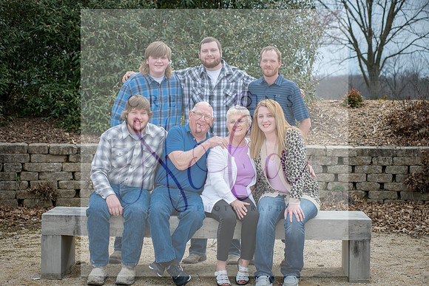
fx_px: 954
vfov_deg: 17.1
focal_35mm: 80
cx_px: 214
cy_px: 143
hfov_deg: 25.4
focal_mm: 80
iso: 400
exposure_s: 1/640
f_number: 6.3
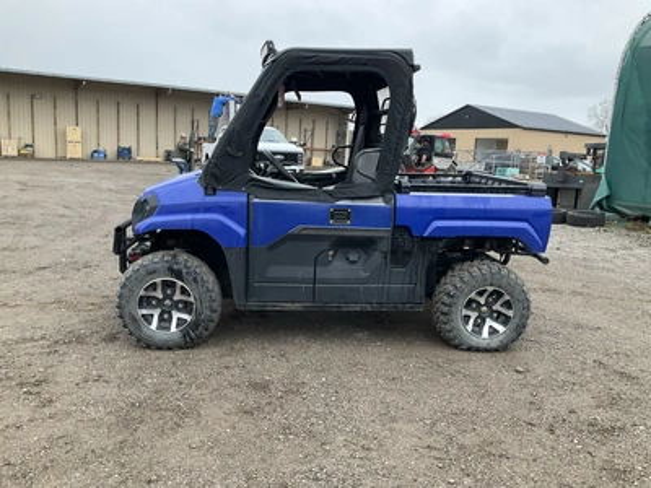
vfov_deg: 48.2
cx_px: 326
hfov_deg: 61.7
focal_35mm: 29
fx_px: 545
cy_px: 244
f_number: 1.8
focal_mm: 3
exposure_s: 1/159
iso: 25
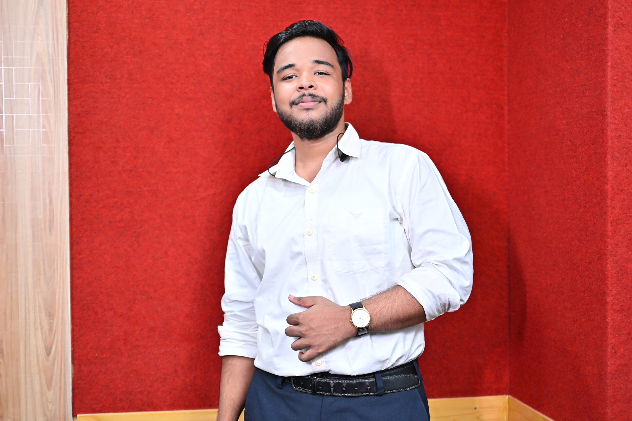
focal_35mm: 52
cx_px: 316
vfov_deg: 26.0
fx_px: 913
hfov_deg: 38.2
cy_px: 210
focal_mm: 35
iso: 125
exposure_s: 1/100
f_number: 1.4
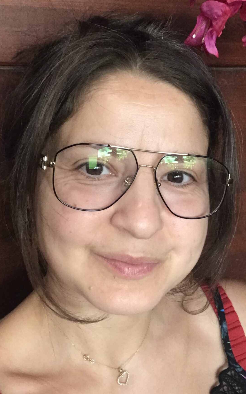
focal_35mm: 50
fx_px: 536
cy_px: 173
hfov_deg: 25.7
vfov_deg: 40.2
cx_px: 165
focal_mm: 2.87
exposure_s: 1/33
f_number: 2.2
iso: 125
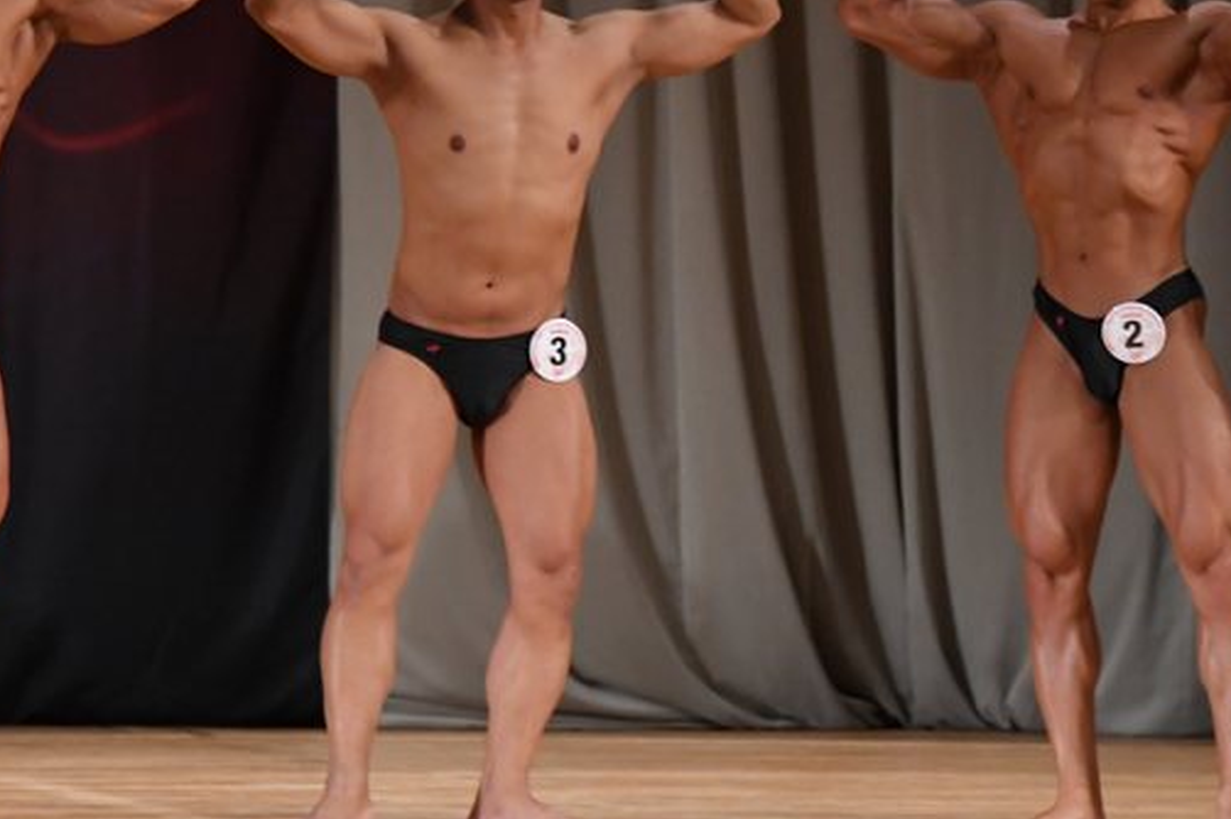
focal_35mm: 394
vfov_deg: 3.5
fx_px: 13463
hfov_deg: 5.2
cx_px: 886
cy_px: 316
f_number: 5.6
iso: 3200
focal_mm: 170
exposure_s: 1/400
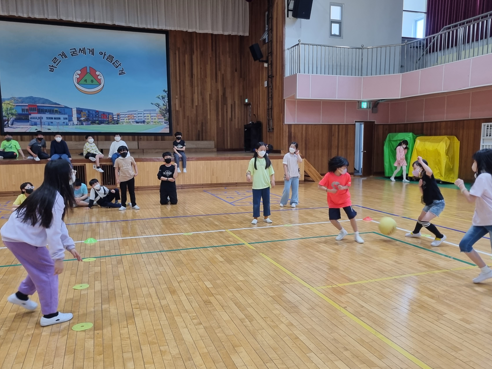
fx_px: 441
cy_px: 194
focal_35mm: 31
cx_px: 244
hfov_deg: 58.4
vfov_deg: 45.4
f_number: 1.8
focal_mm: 5.4
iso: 250
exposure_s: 1/120
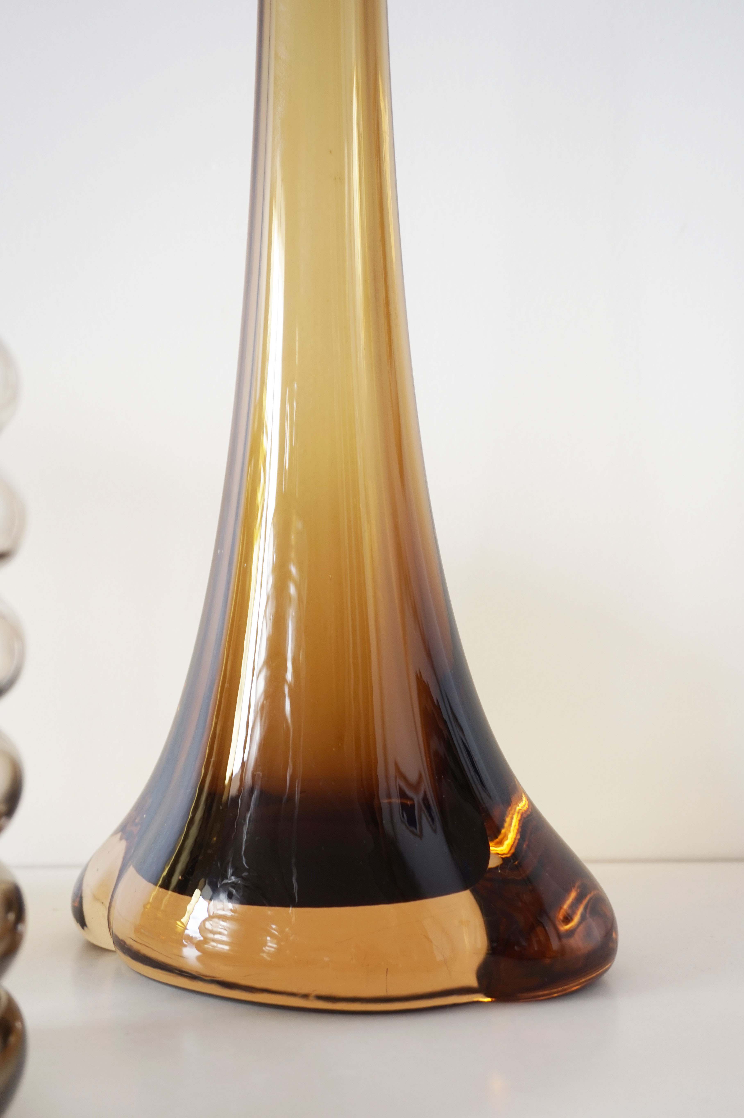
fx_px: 1210
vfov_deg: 49.6
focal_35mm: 39
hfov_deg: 34.2
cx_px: 372
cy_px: 559
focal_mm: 26
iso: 160
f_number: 4.5
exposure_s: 1/60
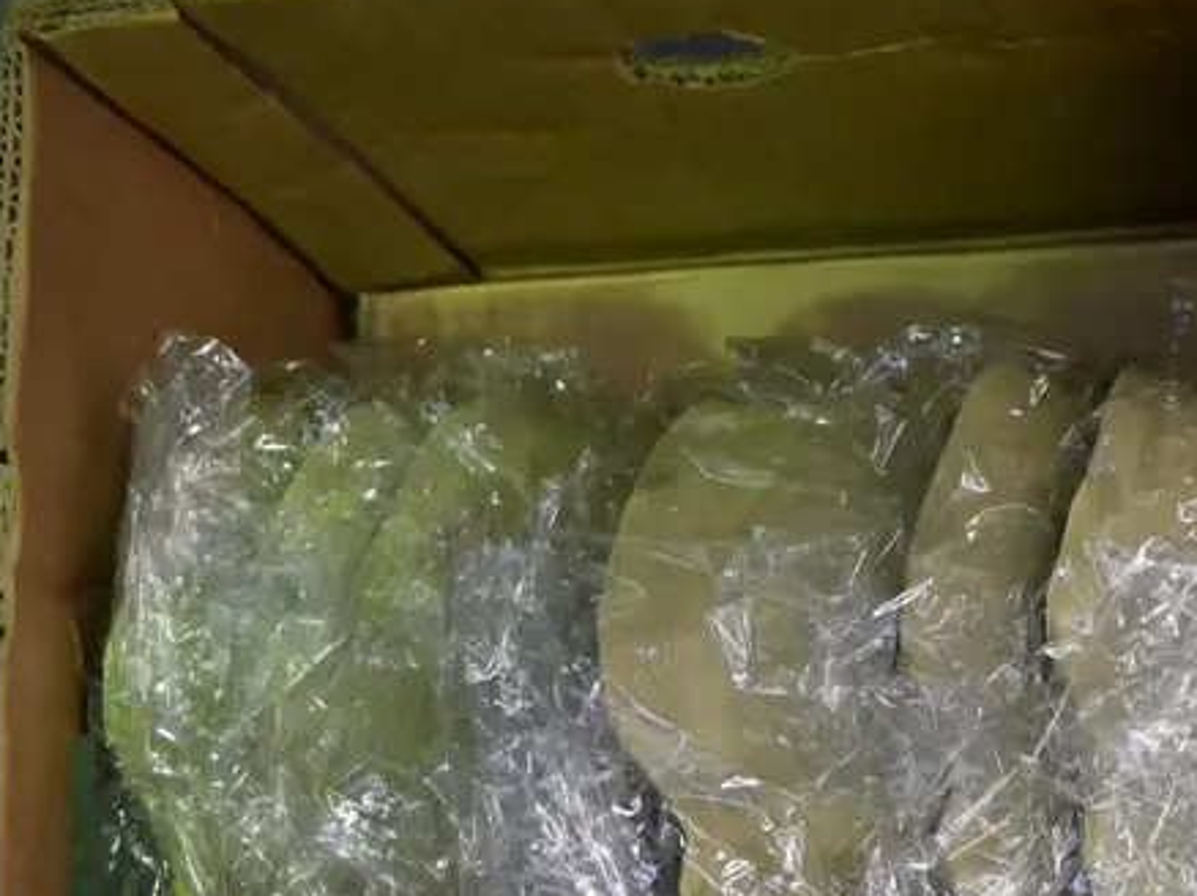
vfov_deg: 12.6
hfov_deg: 16.3
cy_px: 795
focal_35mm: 117
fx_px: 4044
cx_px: 1334
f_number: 4.5
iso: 1250
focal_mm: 25
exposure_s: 1/60
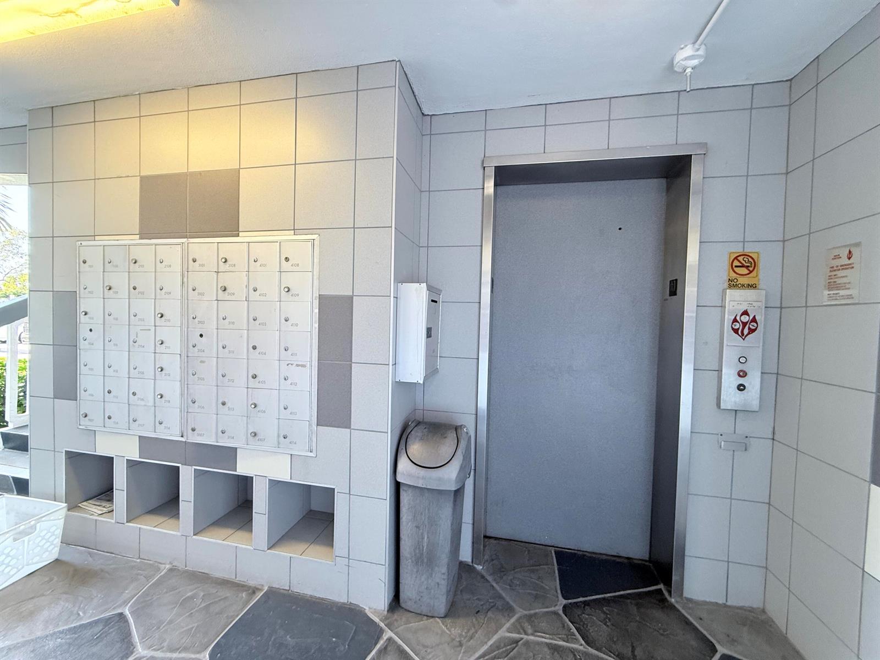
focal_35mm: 14
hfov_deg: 102.1
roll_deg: -2.2
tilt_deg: -0.8
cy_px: 330
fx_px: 356
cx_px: 440
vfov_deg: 85.7
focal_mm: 2.22
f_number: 2.2
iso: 320
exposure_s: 1/120
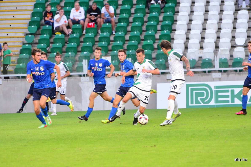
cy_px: 84
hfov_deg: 6.2
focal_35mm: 333
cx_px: 126
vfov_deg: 4.1
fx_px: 2321
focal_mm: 220
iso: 3200
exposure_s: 1/400
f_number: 5.6
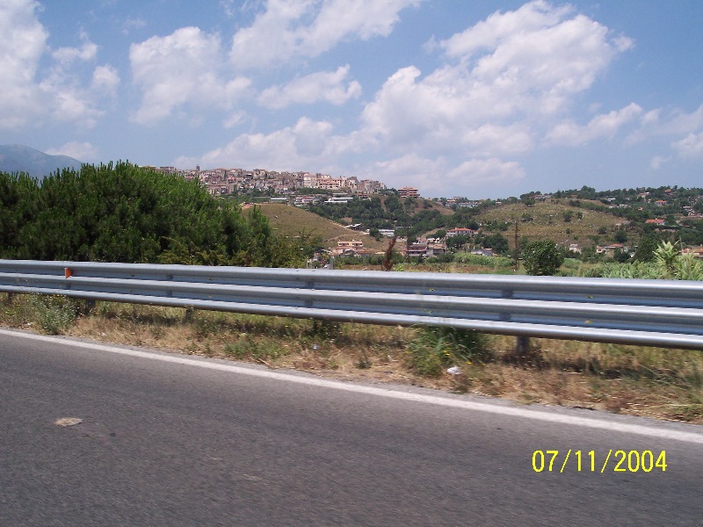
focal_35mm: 38
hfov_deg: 49.0
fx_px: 772
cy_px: 264
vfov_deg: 37.7
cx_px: 352
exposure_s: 1/1000
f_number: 4.8
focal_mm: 8
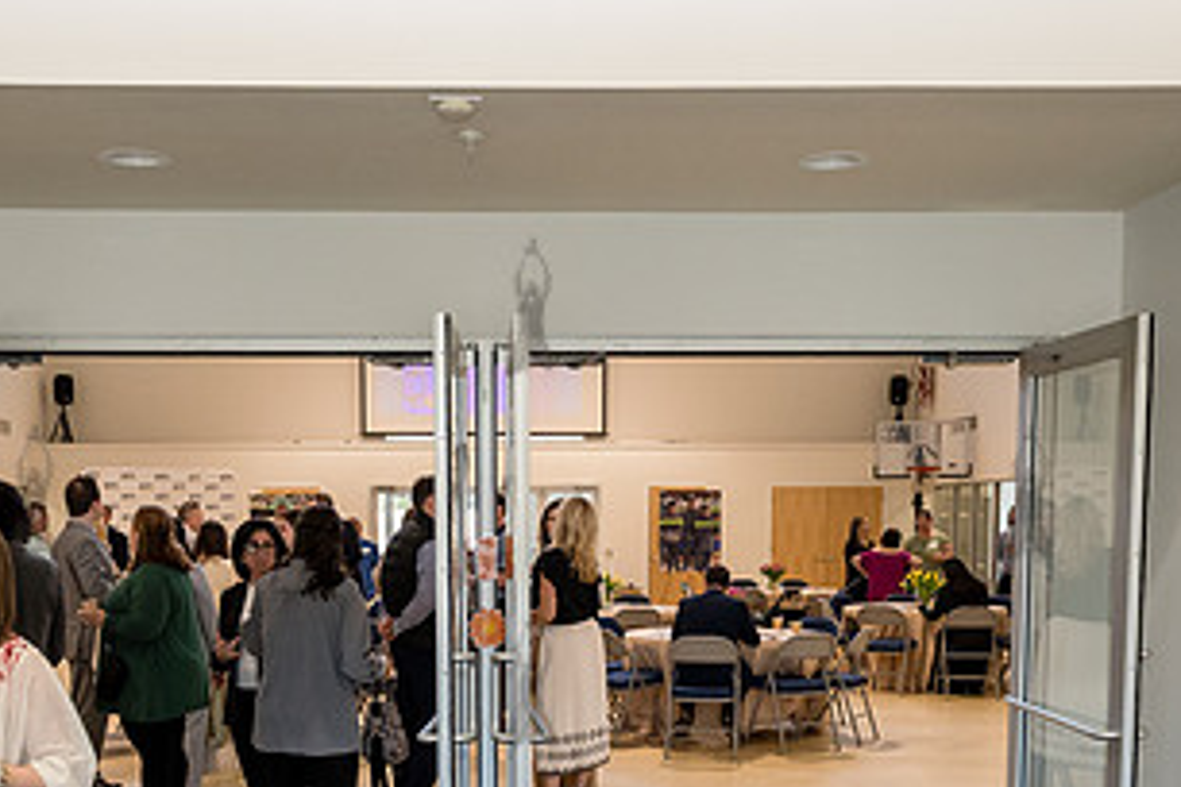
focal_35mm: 46
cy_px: 677
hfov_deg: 42.7
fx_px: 1509
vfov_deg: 28.3
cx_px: 529
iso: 2500
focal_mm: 24
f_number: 4.5
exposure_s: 1/250
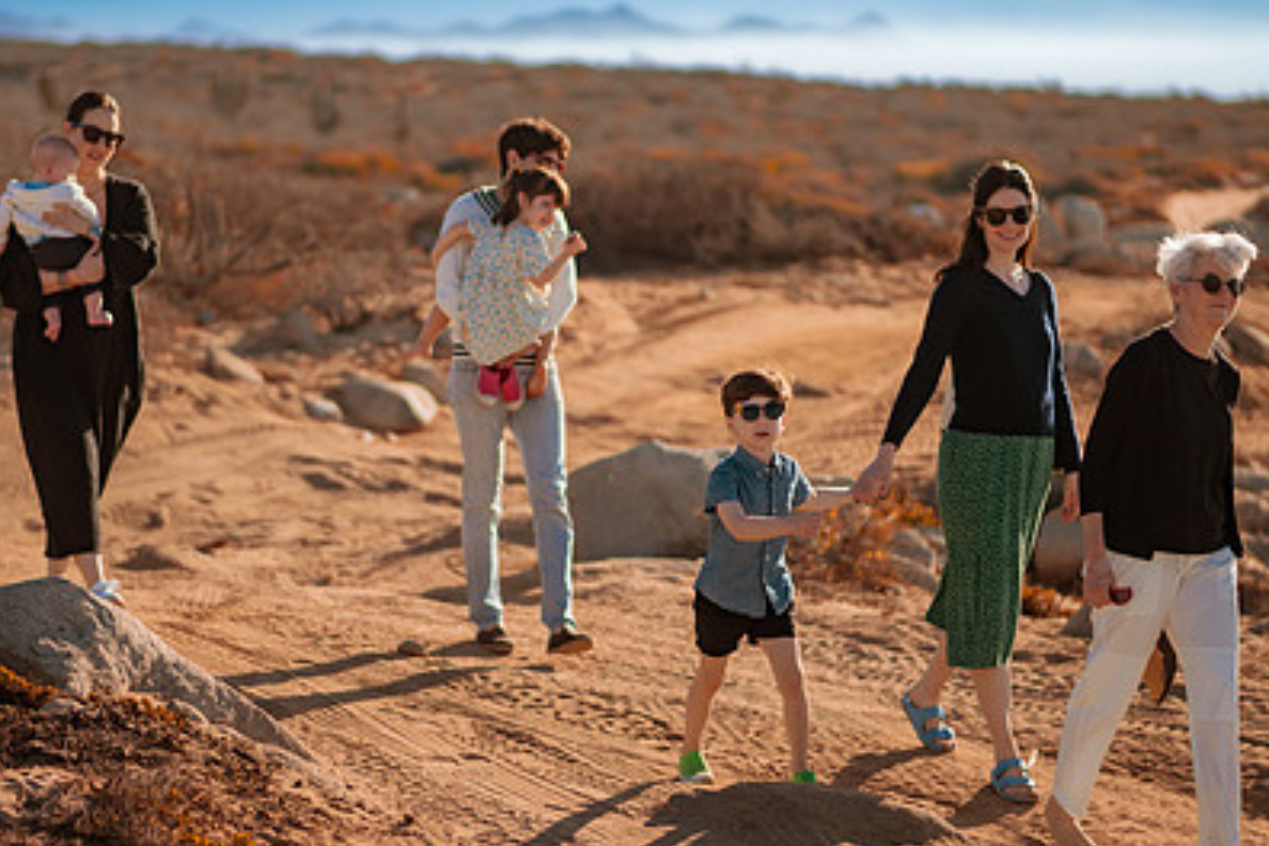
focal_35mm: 85
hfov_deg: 23.9
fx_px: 2996
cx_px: 513
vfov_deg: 16.1
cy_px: 453
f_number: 1.4
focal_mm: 58
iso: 50
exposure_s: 1/8000
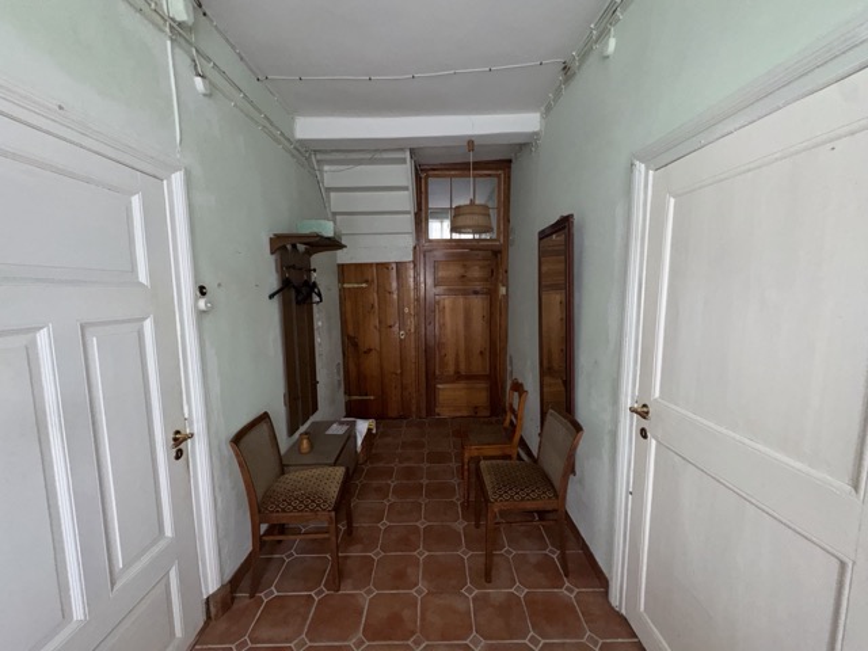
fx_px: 351
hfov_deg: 102.1
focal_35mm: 14
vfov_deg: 85.7
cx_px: 434
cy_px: 326
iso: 160
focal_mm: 2.22
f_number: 2.2
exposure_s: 1/60
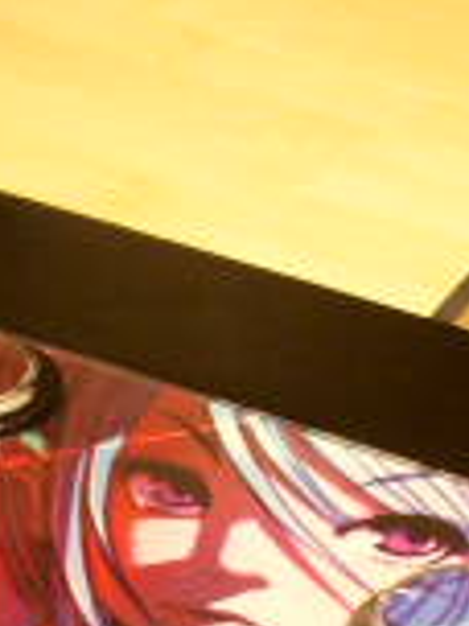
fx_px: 2890
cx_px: 82
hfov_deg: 9.3
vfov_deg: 12.1
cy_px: 745
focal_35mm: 160
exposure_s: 1/13
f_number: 3.3
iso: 200
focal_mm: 6.3
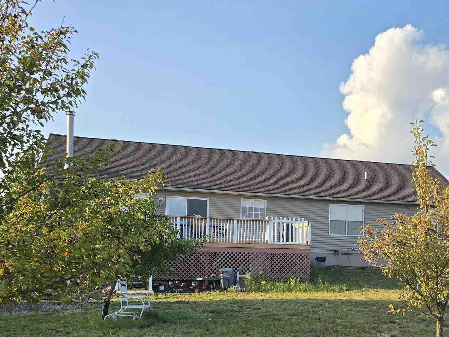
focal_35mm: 43
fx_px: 558
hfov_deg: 42.7
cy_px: 245
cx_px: 329
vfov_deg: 33.0
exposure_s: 1/304
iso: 12
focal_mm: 6.3
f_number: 1.7
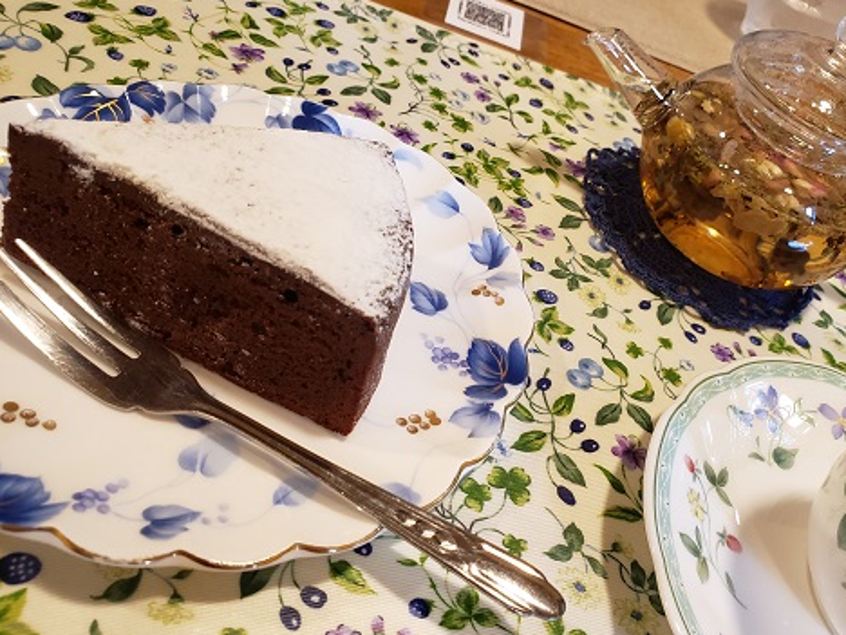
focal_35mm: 30
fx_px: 733
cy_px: 303
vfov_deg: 46.8
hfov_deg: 59.8
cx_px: 475
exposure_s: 1/50
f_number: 2.4
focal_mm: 4.3
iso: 250
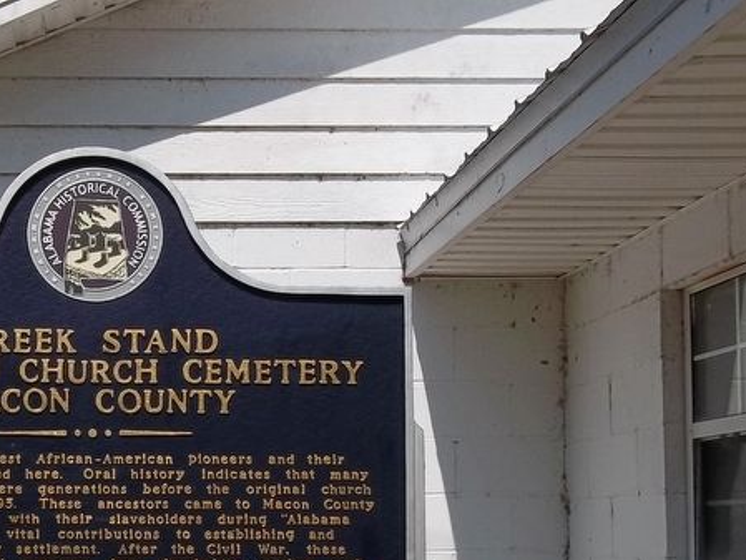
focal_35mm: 57
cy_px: 497
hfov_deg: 32.6
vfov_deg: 25.0
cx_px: 118
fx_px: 1229
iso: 80
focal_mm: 5.7
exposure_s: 1/800
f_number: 5.5
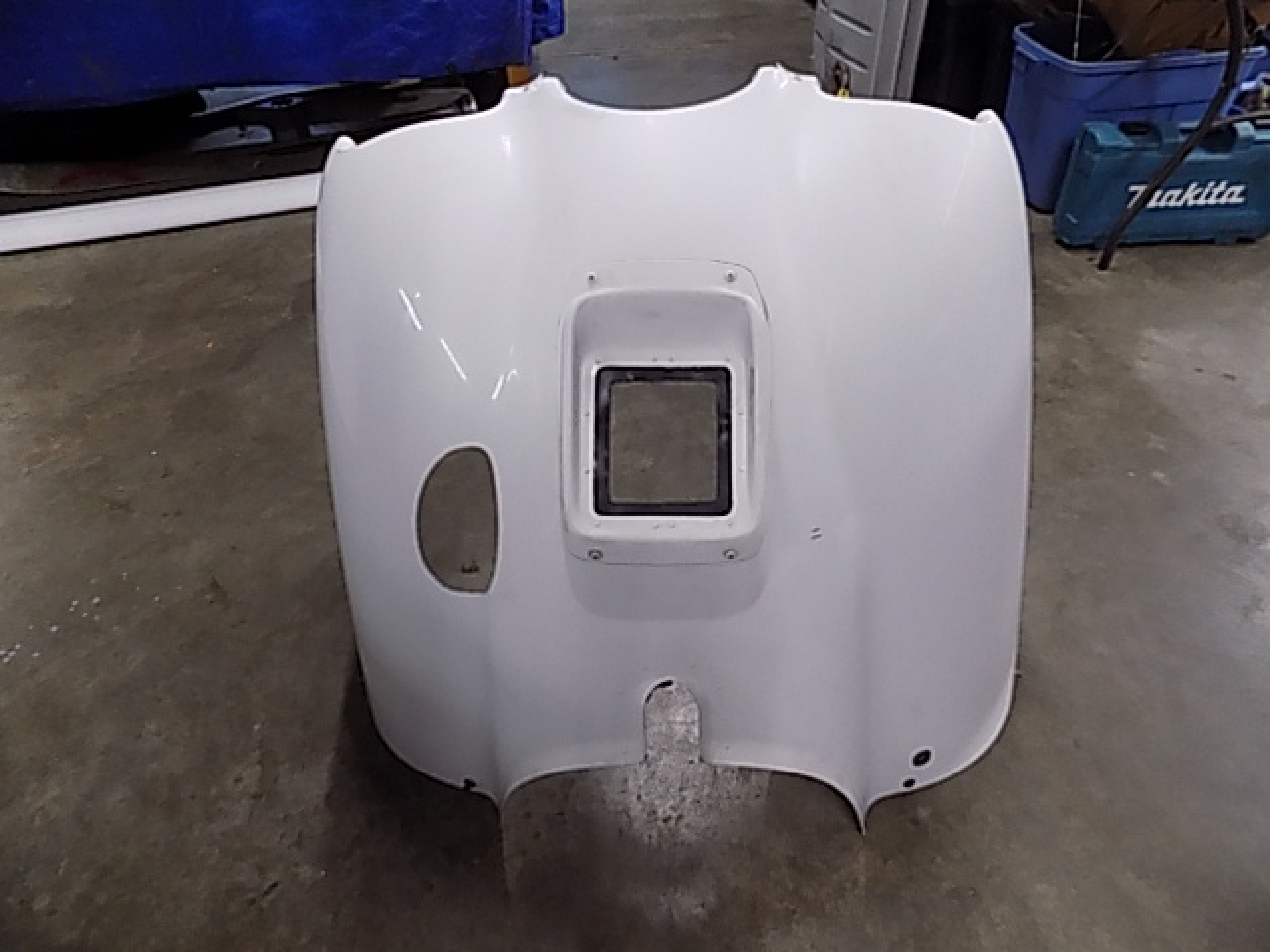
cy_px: 476
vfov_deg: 58.9
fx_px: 844
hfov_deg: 73.9
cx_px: 635
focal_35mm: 23
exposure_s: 1/30
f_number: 3.1
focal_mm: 4
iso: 400
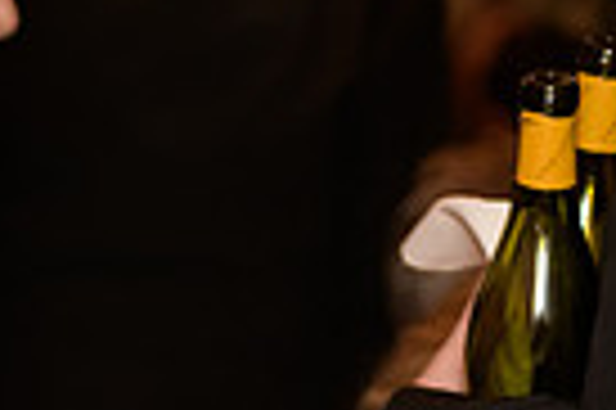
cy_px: 741
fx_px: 5076
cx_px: -247
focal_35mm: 297
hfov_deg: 6.9
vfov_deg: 4.6
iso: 1250
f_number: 3.2
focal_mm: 70
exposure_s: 1/125
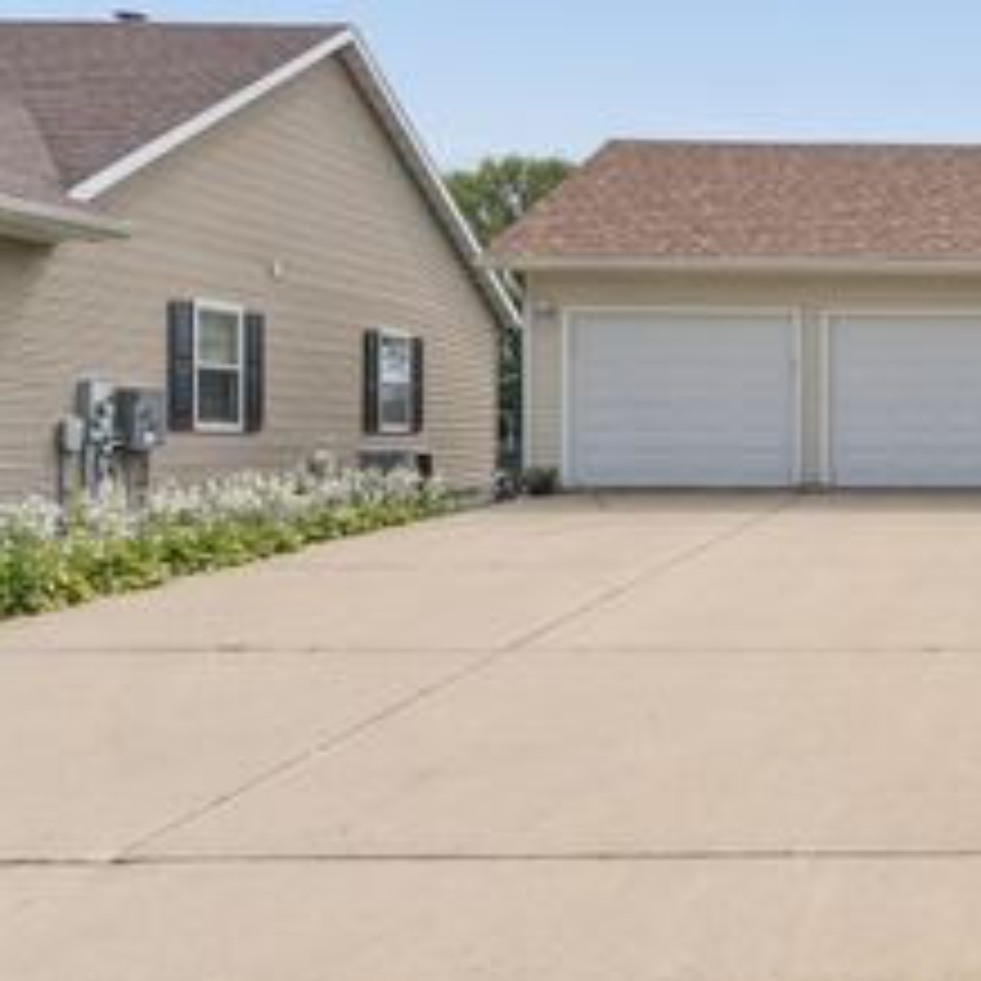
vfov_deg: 40.1
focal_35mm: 42
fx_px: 1343
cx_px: 1112
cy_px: 425
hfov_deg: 34.1
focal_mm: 14.3
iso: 200
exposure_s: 1/800
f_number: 8
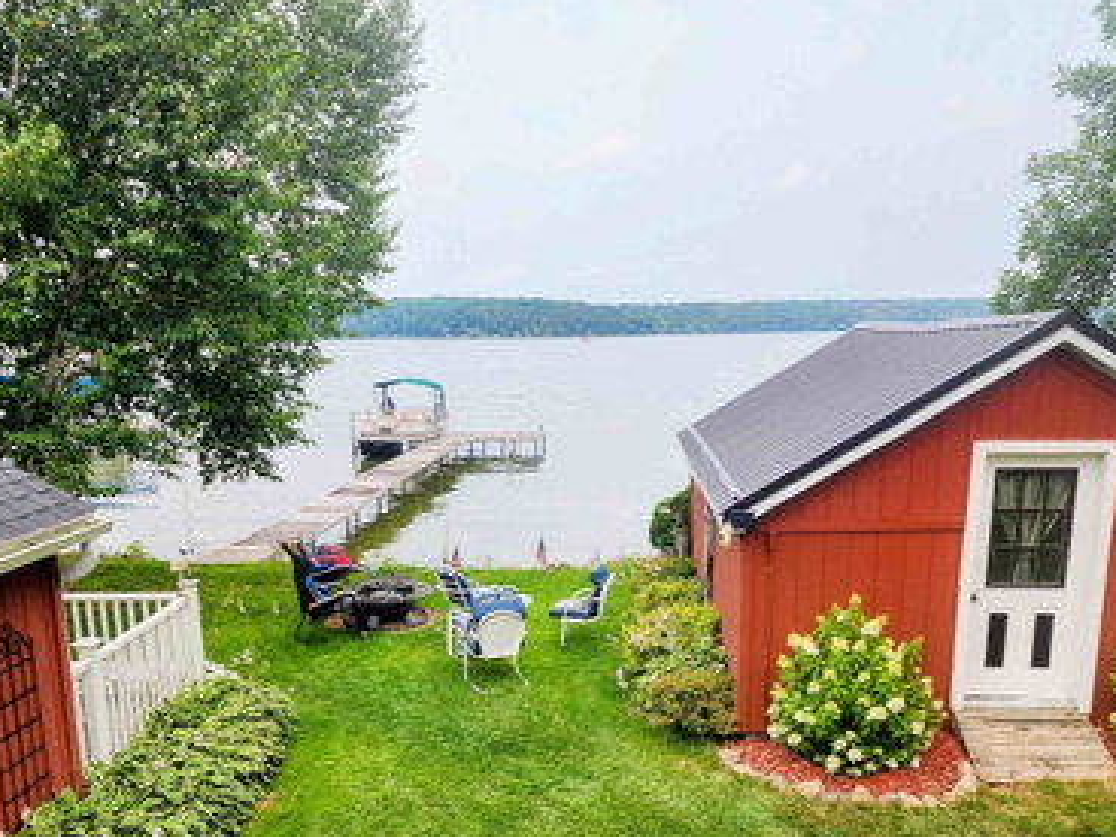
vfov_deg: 43.3
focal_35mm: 32
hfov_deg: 56.8
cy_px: 579
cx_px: 543
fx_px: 1032
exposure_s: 1/503
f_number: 1.8
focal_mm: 6.4
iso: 12
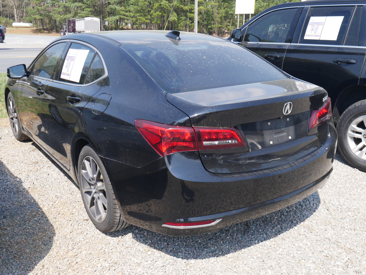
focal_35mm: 36
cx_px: 183
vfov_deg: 39.7
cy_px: 138
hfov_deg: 51.3
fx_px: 381
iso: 200
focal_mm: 18
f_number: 7.1
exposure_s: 1/250
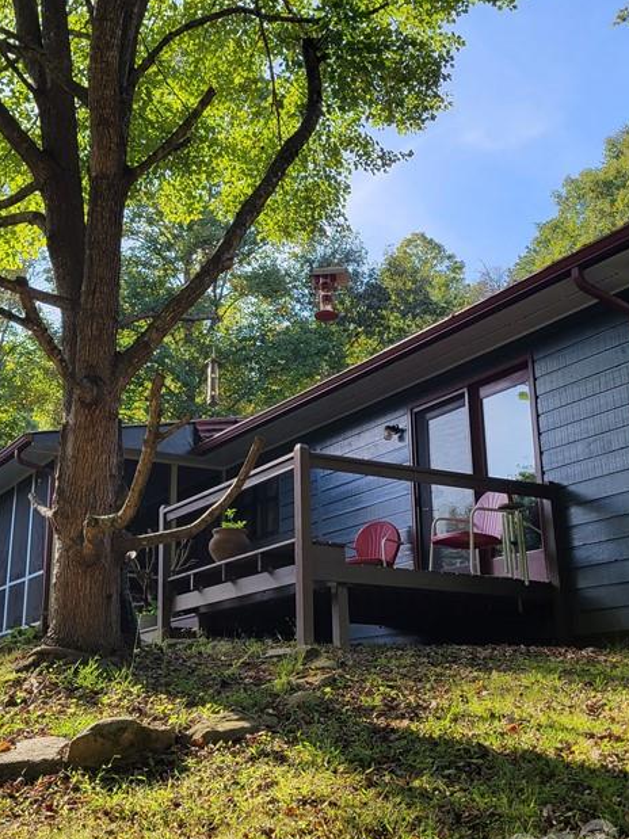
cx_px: 211
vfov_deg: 43.8
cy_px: 398
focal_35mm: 43
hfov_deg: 33.3
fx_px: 1042
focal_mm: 5.4
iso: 40
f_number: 1.8
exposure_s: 1/522
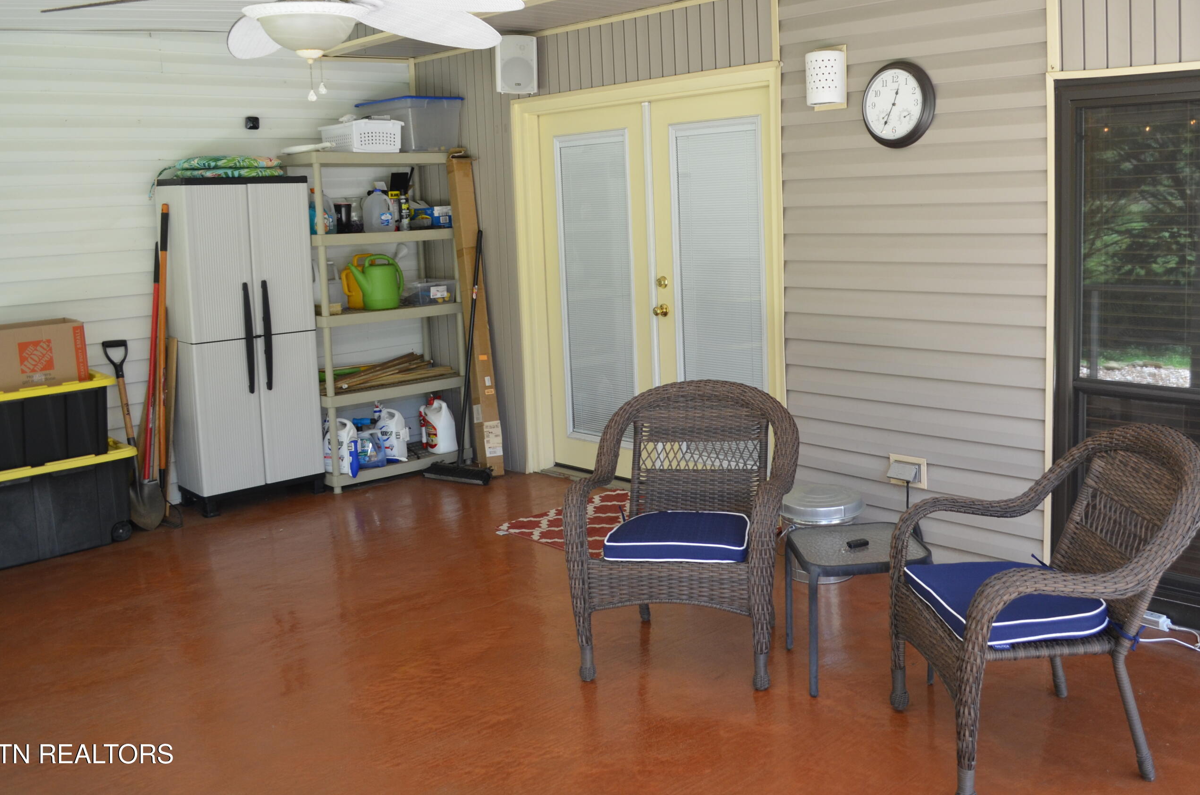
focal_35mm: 32
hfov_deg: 58.6
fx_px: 1065
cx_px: 687
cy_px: 326
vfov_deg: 40.8
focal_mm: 18
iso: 400
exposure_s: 1/80
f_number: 4.5
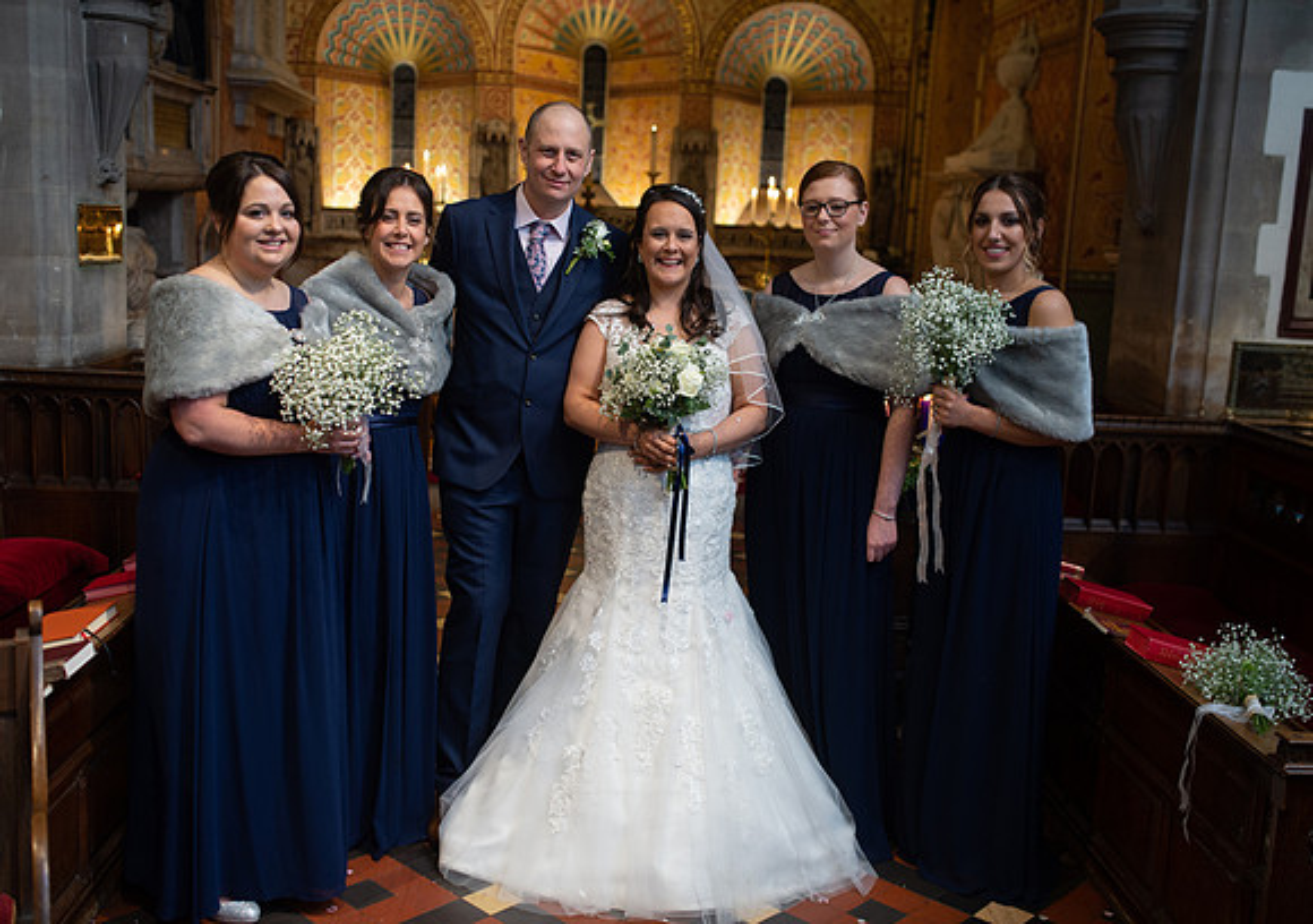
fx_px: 1404
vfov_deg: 36.4
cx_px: 629
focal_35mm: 38
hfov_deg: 50.1
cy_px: 455
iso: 800
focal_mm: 35
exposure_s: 1/100
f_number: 2.5
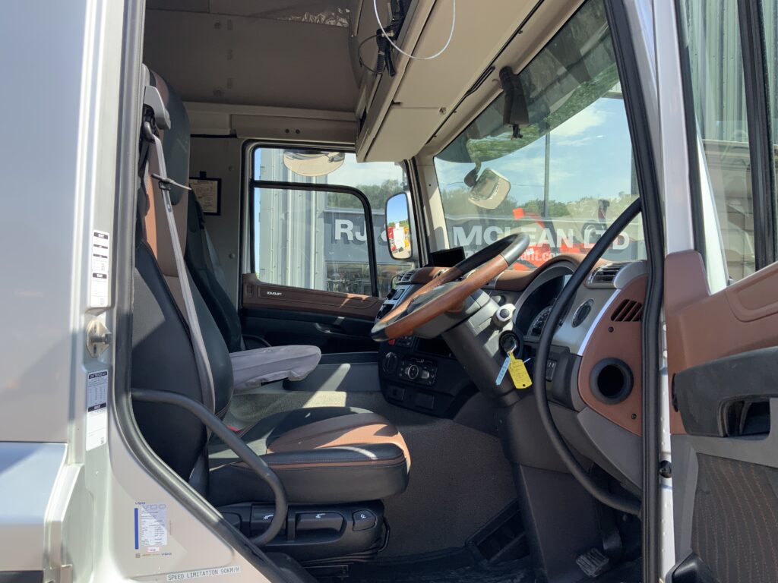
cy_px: 292
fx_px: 652
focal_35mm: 29
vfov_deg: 48.2
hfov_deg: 61.7
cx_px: 389
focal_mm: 3
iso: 16
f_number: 1.8
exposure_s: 1/422
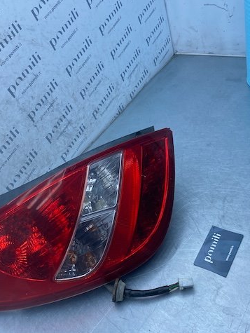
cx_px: 88
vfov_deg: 52.5
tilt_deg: -36.8
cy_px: 155
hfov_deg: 40.3
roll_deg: +21.8
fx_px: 337
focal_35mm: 35
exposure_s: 1/912
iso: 32
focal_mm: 4.25
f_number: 1.8
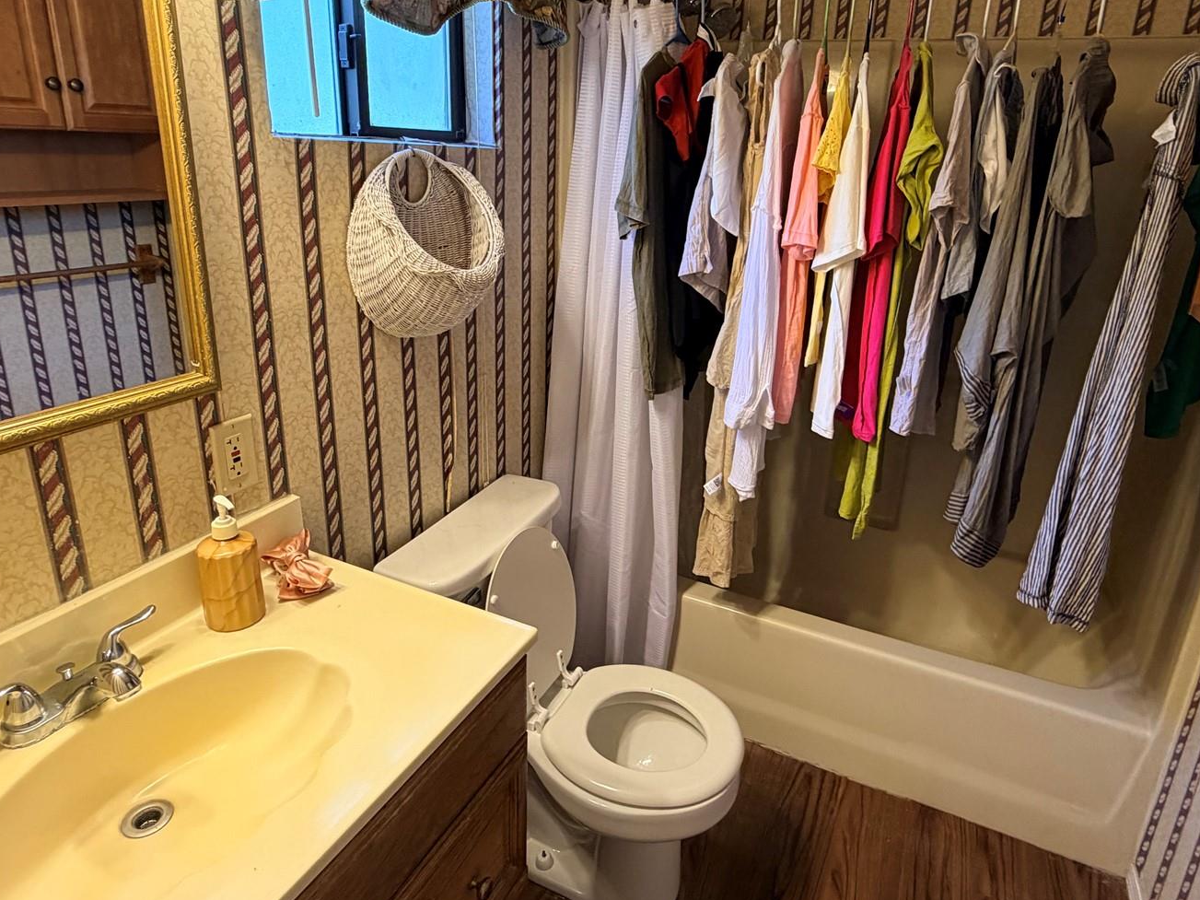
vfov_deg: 60.8
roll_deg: -0.7
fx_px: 763
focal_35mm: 22
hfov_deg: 76.3
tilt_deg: -18.2
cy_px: 381
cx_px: 634
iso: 200
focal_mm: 2.22
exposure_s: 1/60
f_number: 2.2
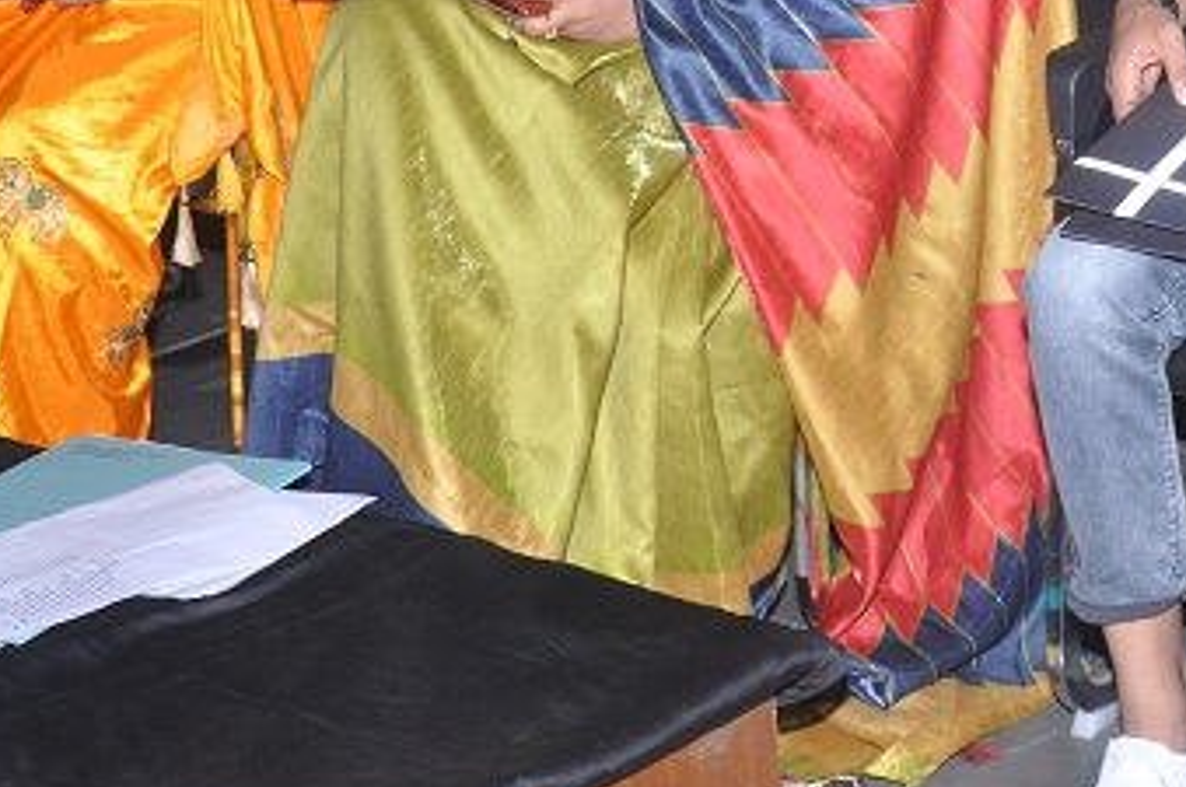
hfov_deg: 21.4
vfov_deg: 14.5
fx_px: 3027
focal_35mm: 92
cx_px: 1186
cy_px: -33
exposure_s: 1/125
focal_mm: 26
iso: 1000
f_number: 5
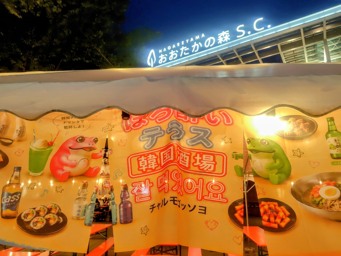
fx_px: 227
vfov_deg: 58.9
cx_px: 170
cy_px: 128
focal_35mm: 23
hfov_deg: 73.9
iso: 552
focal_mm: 5.6
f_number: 1.9
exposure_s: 1/50
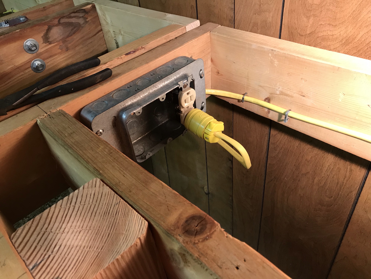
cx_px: 186
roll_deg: +7.1
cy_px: 140
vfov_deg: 49.7
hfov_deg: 63.4
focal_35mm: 28
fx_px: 300
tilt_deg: -39.3
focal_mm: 3.99
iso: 40
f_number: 1.8
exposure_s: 1/20
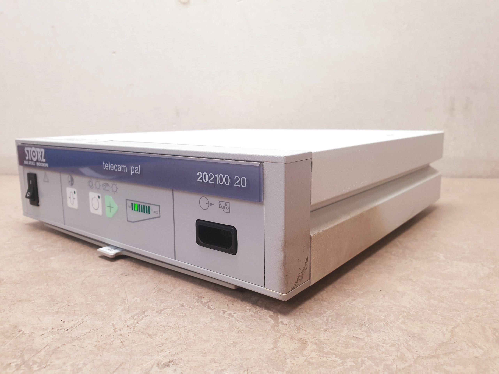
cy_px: 187
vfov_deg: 53.1
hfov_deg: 67.3
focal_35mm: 26
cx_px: 250
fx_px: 375
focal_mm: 4.3
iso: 100
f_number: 2.4
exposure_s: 1/50
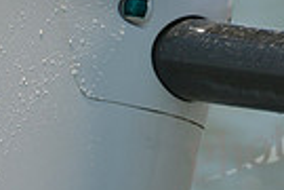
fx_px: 13584
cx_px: 77
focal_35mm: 1722
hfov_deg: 1.2
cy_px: -165
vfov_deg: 0.8
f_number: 5.6
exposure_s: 1/1600
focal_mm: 400
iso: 200
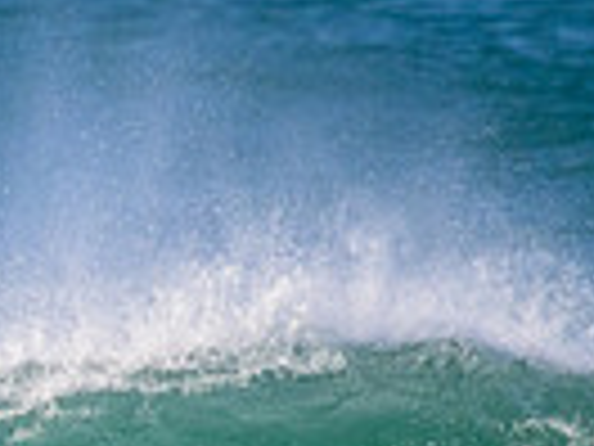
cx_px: -594
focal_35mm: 3387
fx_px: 58120
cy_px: 777
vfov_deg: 0.4
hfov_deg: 0.6
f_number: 11
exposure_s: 1/2000
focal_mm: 800
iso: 2500
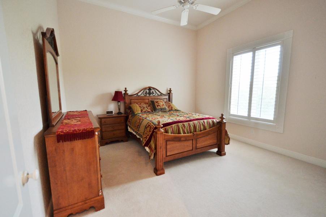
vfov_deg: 77.2
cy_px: 108
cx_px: 163
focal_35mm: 15
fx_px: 136
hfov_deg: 100.4
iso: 1000
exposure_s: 1/60
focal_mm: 10
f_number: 3.5
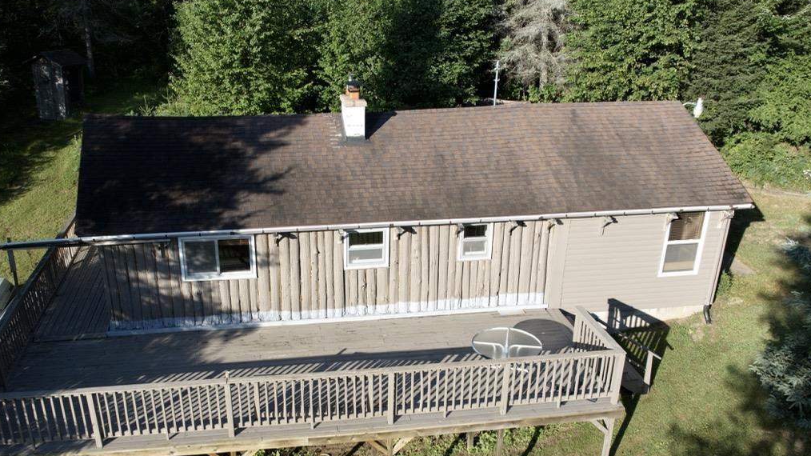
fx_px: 710
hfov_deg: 59.3
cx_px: 360
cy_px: 295
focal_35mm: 33
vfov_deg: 35.4
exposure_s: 1/800
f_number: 2.8
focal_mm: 12.29
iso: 100
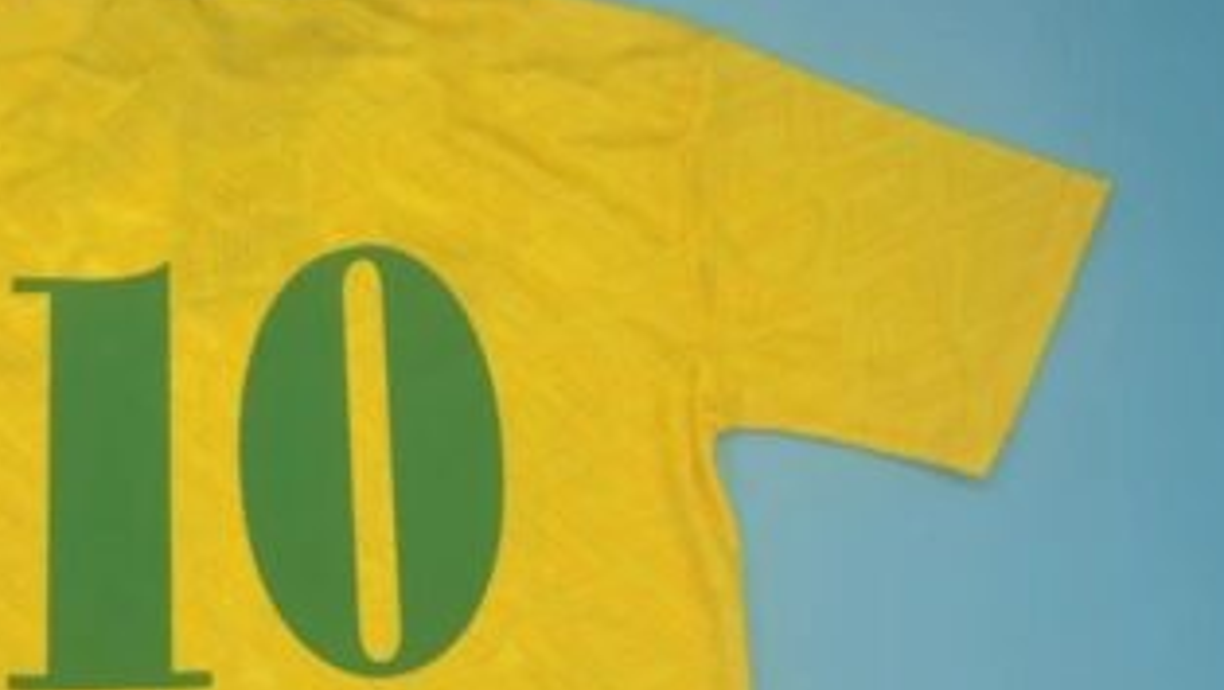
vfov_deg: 18.0
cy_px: 635
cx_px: 265
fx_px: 2143
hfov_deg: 31.2
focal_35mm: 66
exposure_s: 1/160
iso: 200
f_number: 3.8
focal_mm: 22
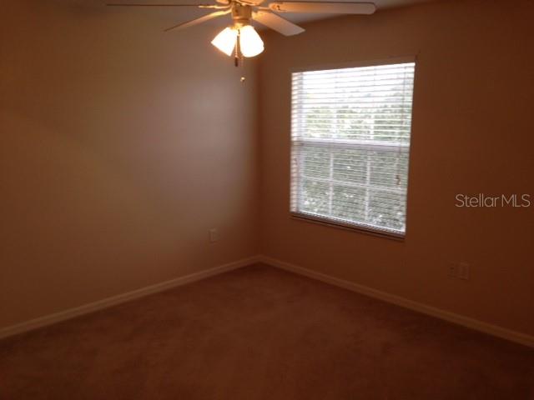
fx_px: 509
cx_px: 267
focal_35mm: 33
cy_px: 200
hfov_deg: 55.4
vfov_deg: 42.9
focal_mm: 4.12
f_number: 2.4
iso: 50
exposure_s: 1/24
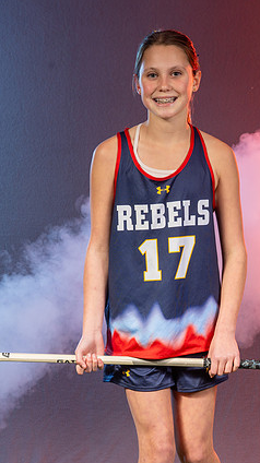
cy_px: 240
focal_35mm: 169
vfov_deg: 12.7
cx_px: 197
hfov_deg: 7.2
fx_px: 2075
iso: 64
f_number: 8
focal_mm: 93
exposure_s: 1/200
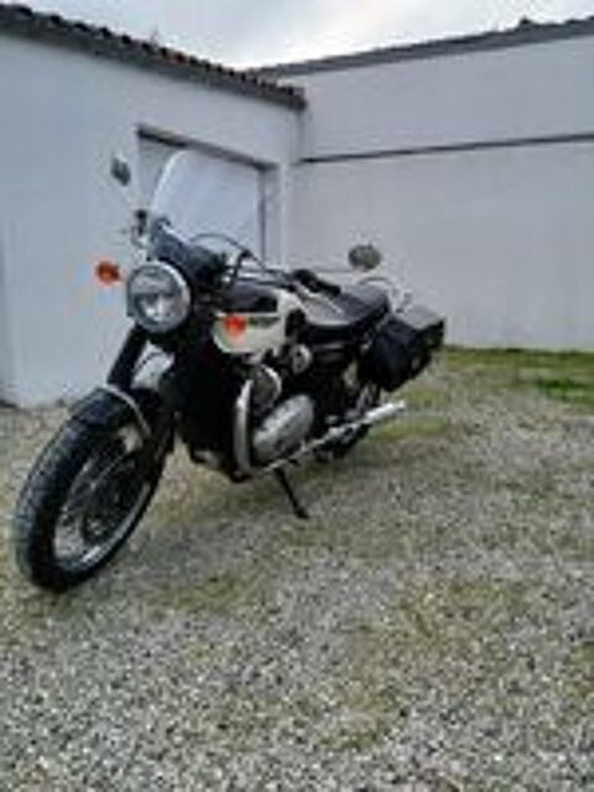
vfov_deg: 67.3
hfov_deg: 53.1
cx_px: 297
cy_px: 396
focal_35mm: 26
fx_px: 595
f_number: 1.8
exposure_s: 1/300
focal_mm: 3.98
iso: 20
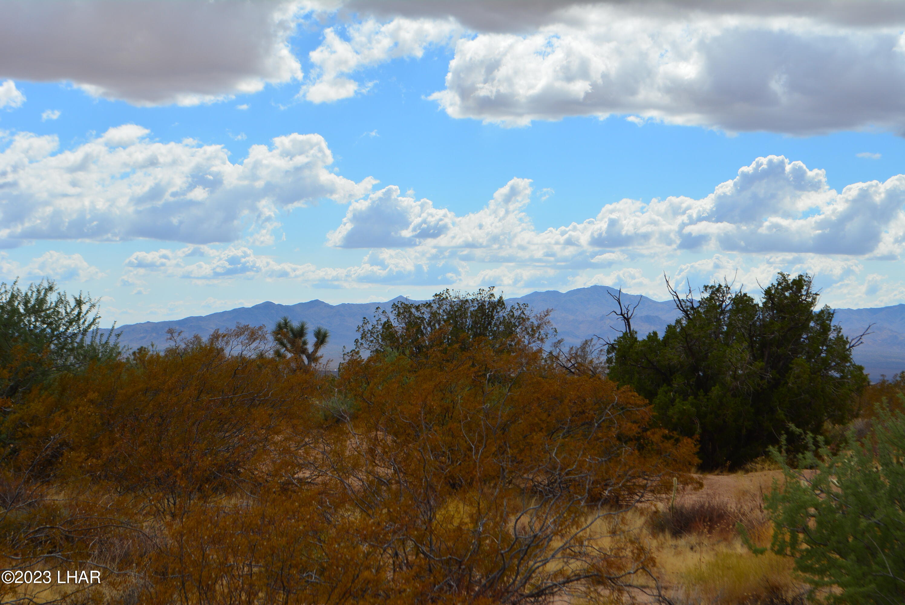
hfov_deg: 24.6
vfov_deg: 16.6
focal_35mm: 82
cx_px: 452
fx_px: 2076
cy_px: 302
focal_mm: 55
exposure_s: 1/500
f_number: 11
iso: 200
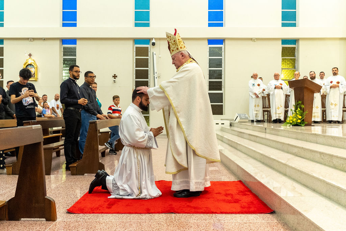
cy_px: 116
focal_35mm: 30
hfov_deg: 61.9
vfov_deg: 43.6
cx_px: 173
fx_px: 288
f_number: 3.2
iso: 2000
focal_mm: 20
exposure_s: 1/200
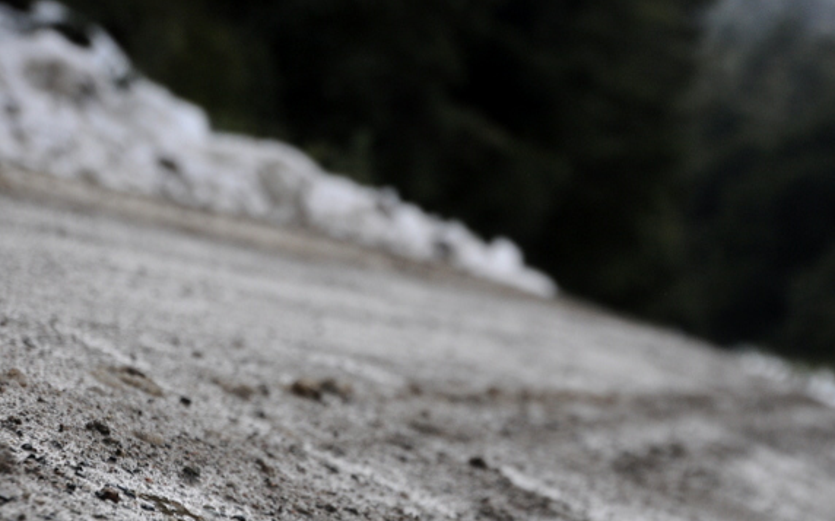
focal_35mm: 182
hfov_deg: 11.5
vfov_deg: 7.2
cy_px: 337
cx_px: 432
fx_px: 4134
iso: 400
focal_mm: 85
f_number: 7.1
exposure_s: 1/800
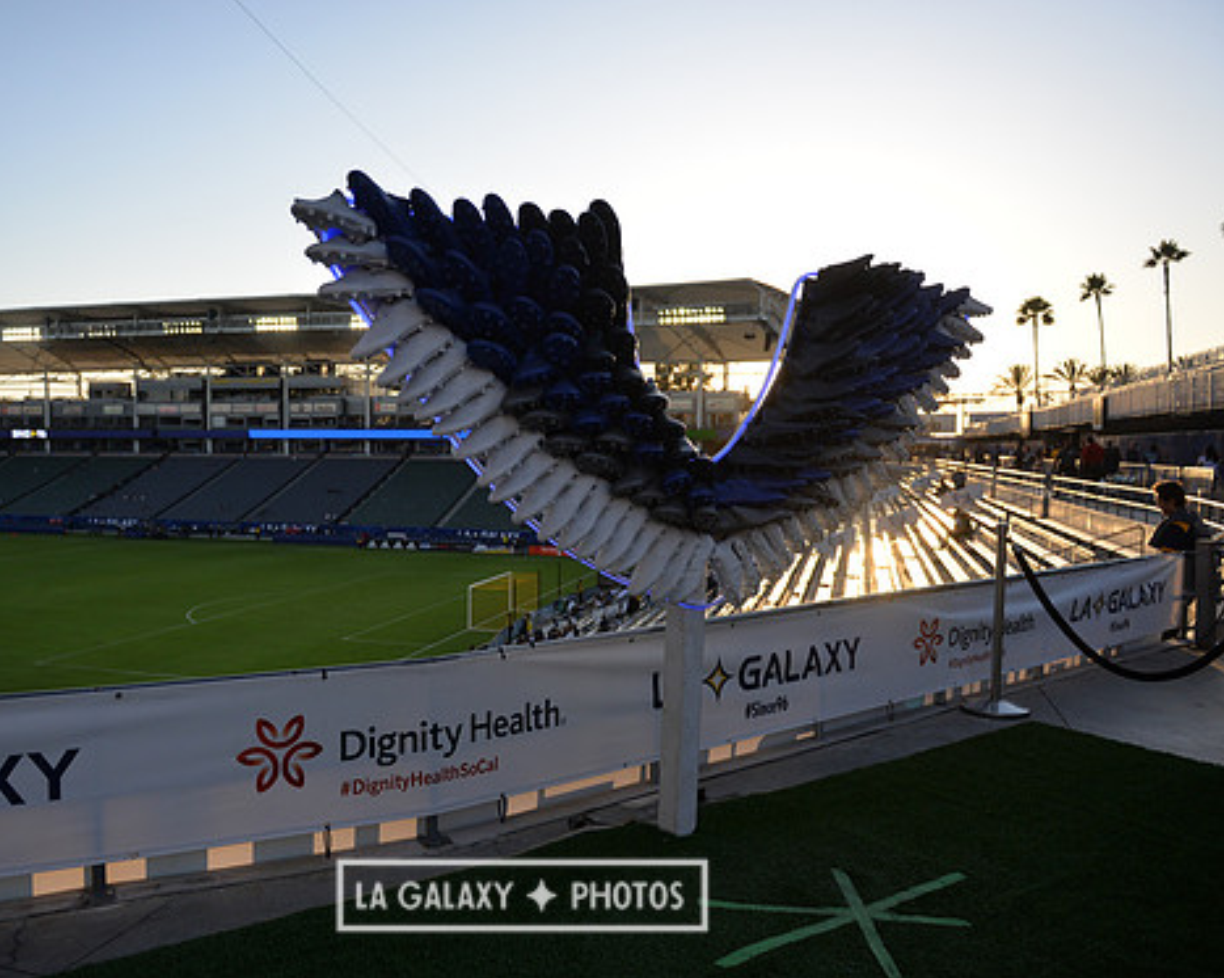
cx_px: 522
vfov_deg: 51.5
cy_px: 502
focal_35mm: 28
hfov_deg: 61.9
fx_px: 1014
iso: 450
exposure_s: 1/4000
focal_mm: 24
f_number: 2.8
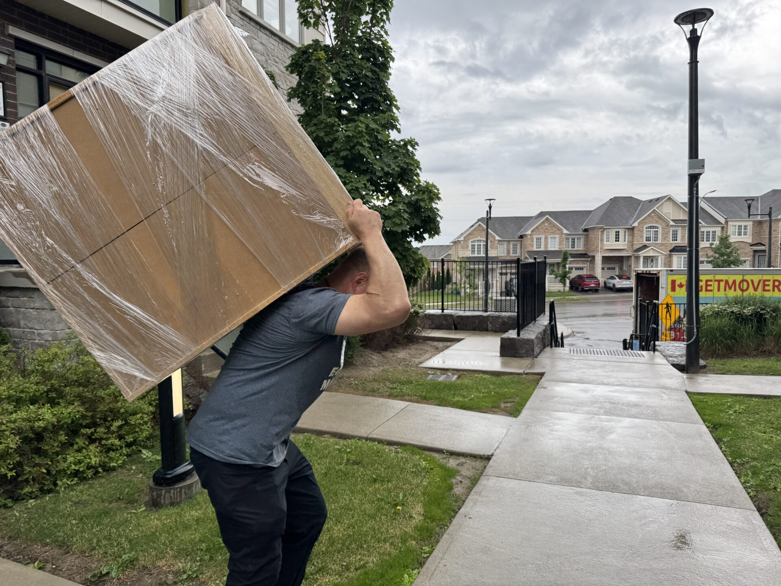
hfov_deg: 71.6
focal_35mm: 24
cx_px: 390
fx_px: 541
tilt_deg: -2.2
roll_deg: +4.3
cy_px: 293
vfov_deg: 56.8
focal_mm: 6.76
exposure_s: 1/593
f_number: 1.78
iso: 80
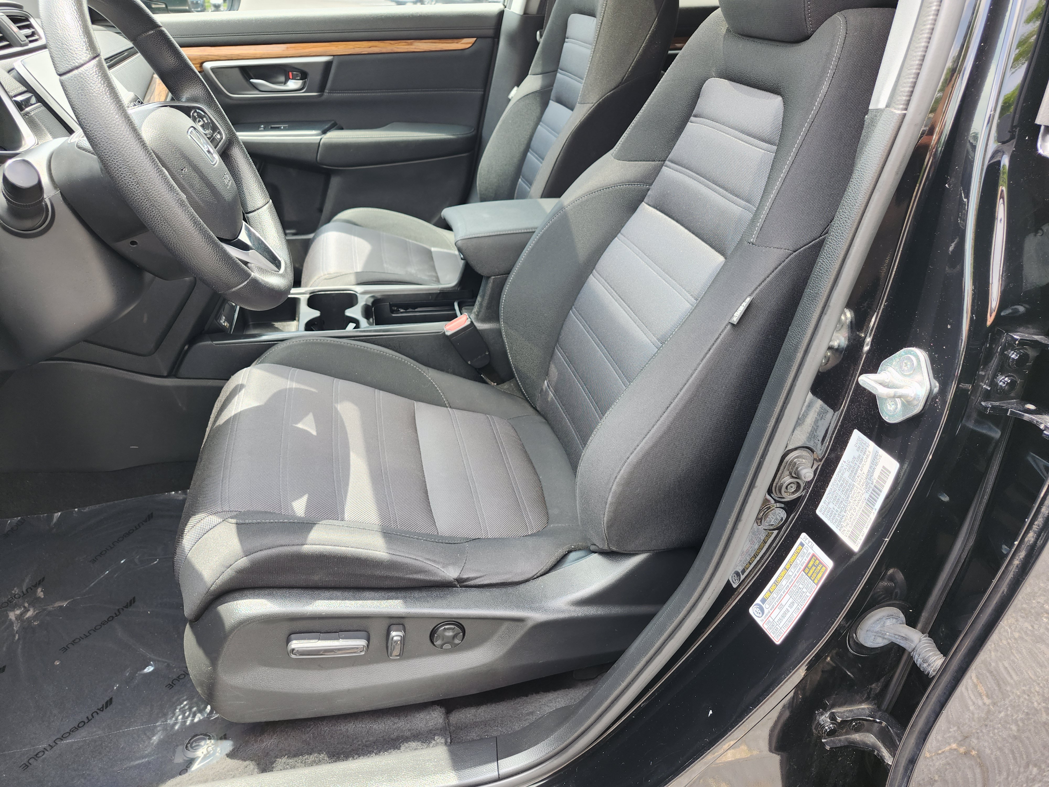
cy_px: 394
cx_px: 524
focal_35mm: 23
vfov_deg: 58.9
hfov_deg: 73.9
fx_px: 697
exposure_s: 1/120
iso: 50
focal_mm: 5.54
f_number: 1.8
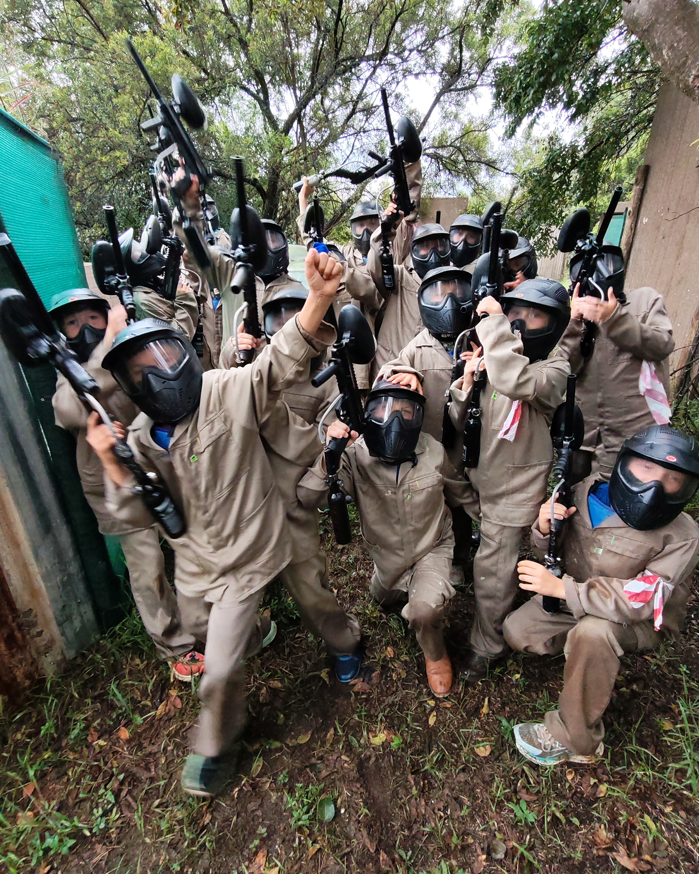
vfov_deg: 89.6
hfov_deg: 77.0
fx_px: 440
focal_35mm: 17
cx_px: 355
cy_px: 429
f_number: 2.2
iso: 125
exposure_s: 1/33
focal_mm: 1.96
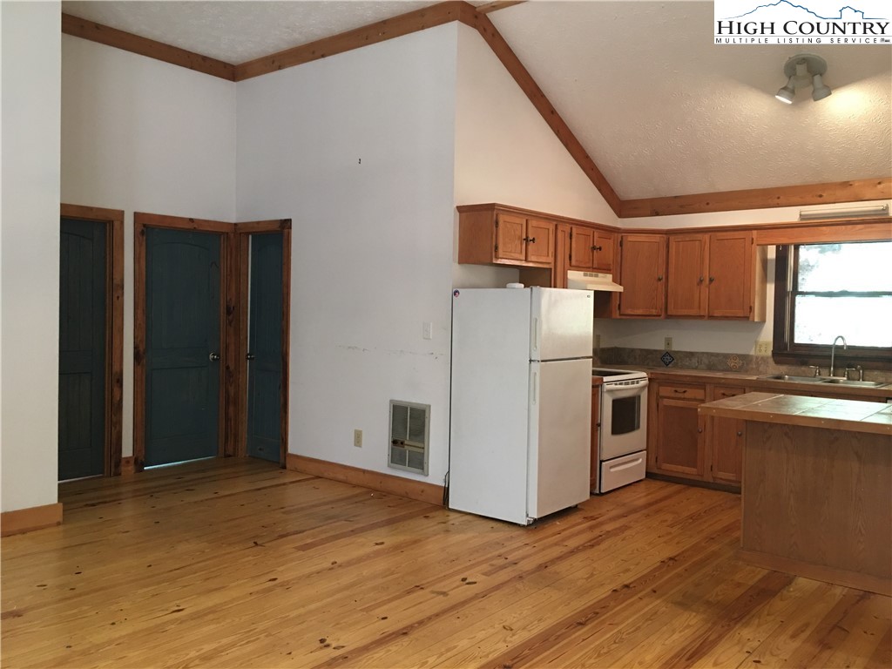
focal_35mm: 29
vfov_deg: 48.2
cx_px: 446
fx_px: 747
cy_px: 334
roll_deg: -1.7
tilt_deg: +1.1
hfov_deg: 61.7
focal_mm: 4.15
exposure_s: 1/15
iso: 80
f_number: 2.2
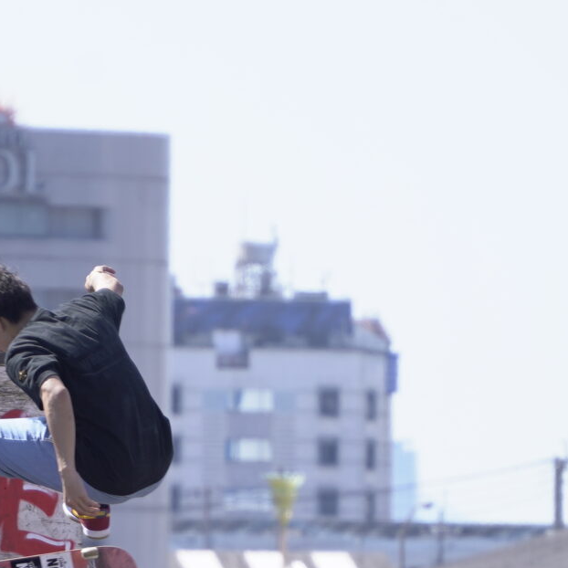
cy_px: 619
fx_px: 11566
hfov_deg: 2.8
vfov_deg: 2.8
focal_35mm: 623
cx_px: 107
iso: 100
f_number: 5.6
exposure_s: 1/320
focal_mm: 178
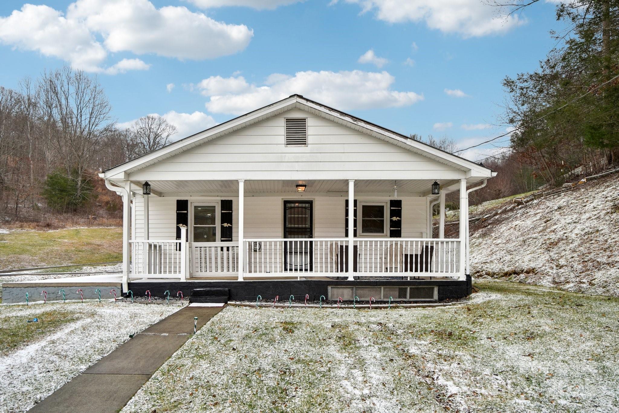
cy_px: 206
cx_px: 310
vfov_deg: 49.6
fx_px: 447
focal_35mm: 26
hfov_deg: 69.4
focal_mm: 26
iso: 100
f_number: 8
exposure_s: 1/50
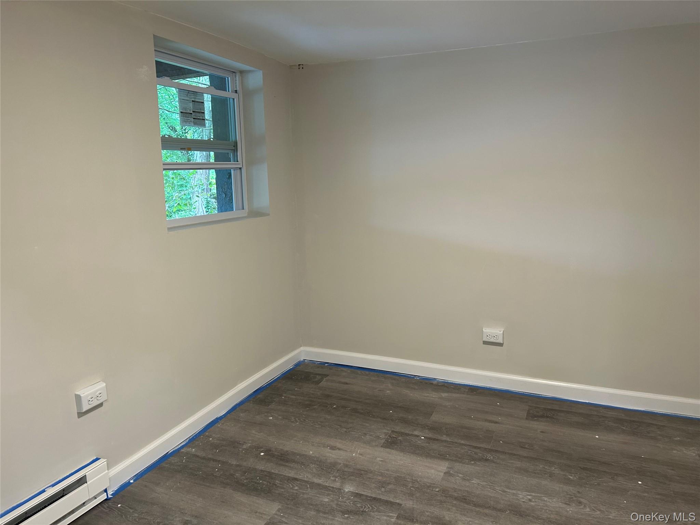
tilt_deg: -9.5
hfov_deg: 67.3
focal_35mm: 26
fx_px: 526
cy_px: 262
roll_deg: +0.2
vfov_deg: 53.1
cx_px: 350
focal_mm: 5.7
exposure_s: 1/60
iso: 125
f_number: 1.5
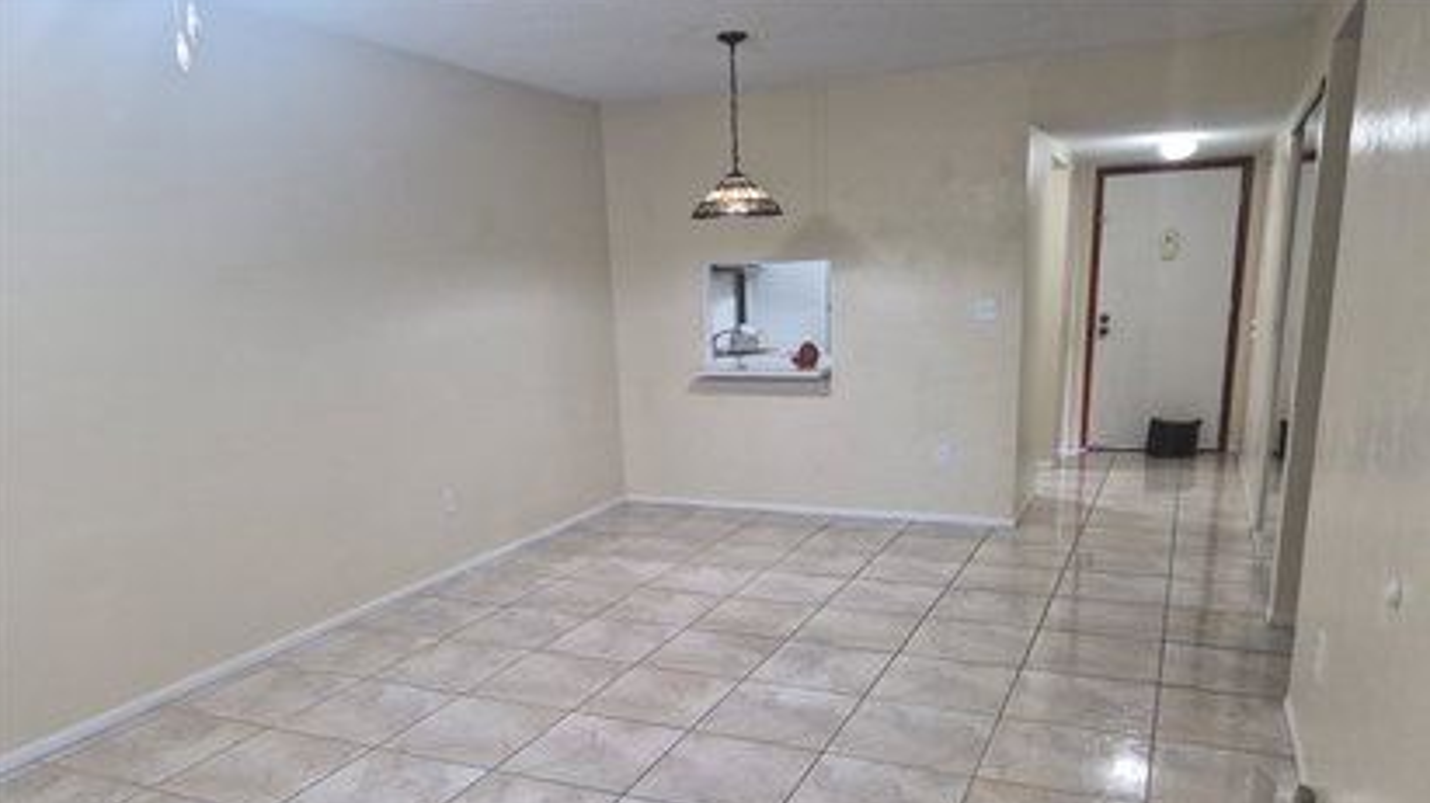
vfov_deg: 43.7
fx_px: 986
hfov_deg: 71.9
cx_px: 736
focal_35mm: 26
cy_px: 539
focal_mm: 5.4
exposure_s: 1/120
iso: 400
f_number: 1.8
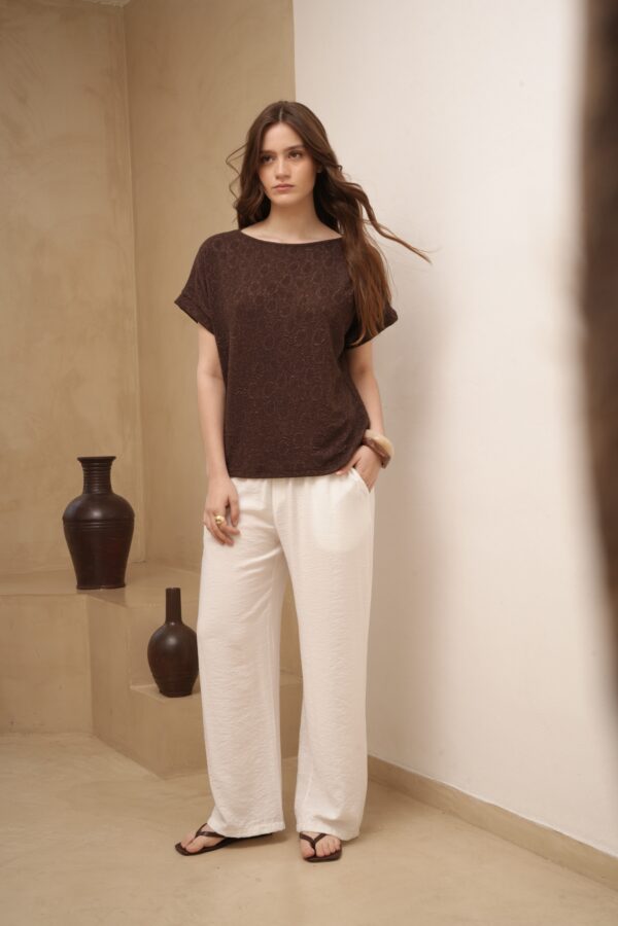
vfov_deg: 39.6
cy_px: 463
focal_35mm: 50
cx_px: 309
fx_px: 1287
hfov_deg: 27.0
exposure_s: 1/125
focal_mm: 50
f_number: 13
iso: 640
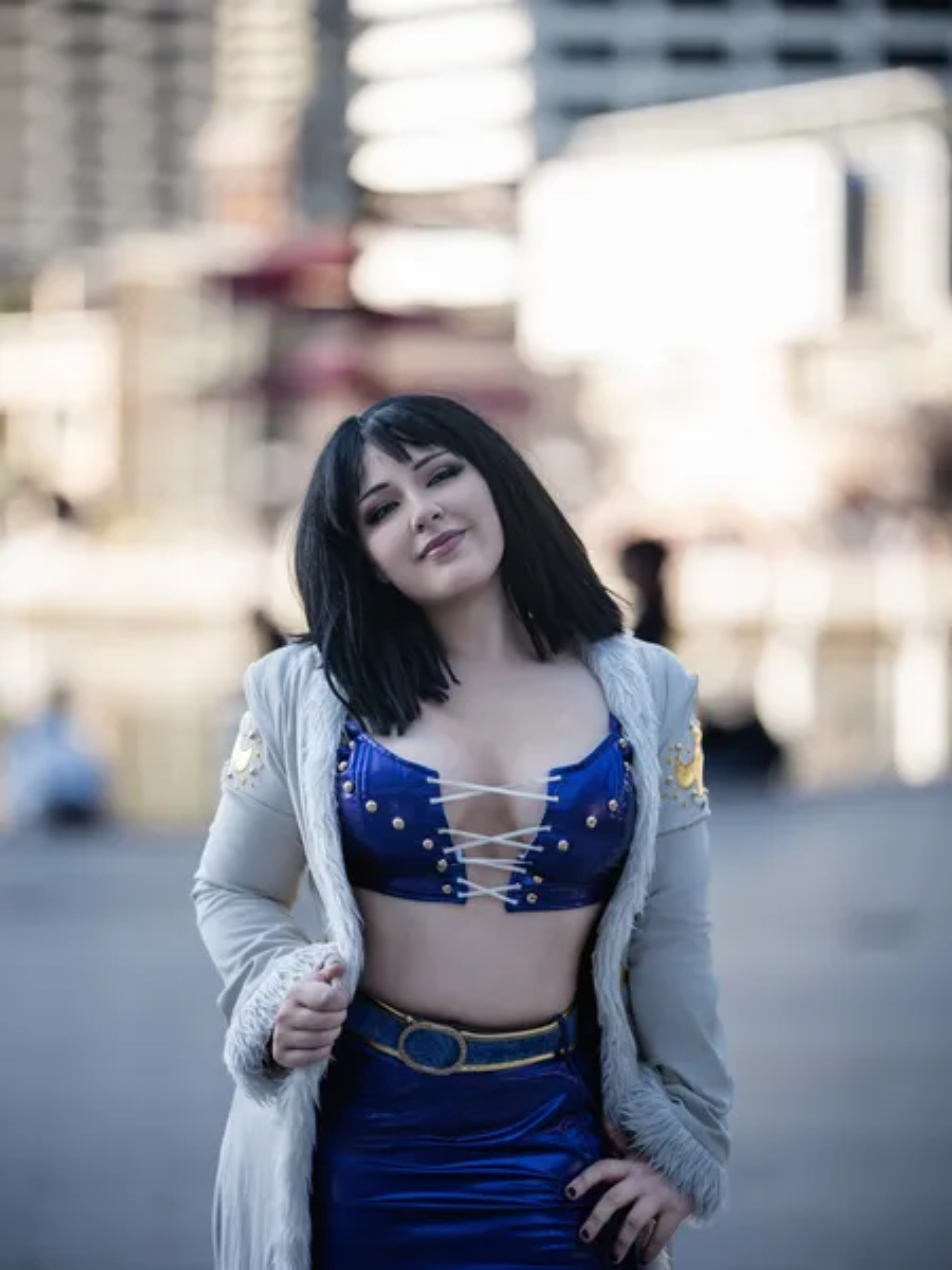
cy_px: 635
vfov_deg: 18.4
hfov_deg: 13.8
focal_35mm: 107
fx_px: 3924
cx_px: 476
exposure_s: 1/1400
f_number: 2
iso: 400
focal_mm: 135
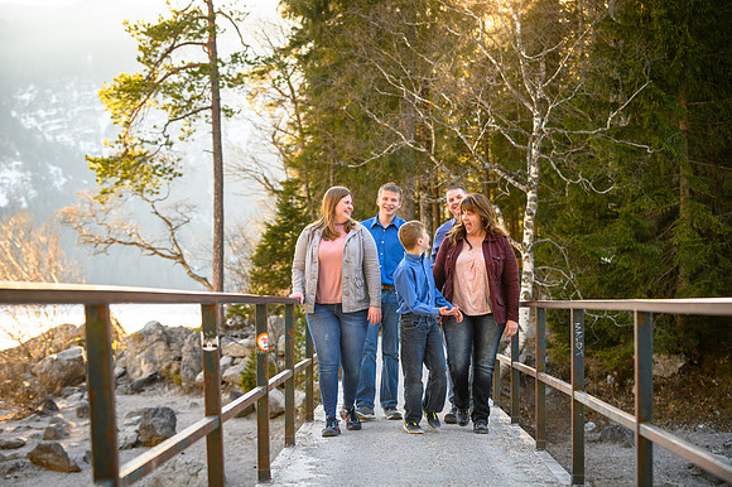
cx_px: 366
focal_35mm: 70
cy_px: 244
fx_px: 1422
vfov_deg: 19.4
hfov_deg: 28.9
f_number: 4
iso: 320
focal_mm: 70
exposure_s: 1/250
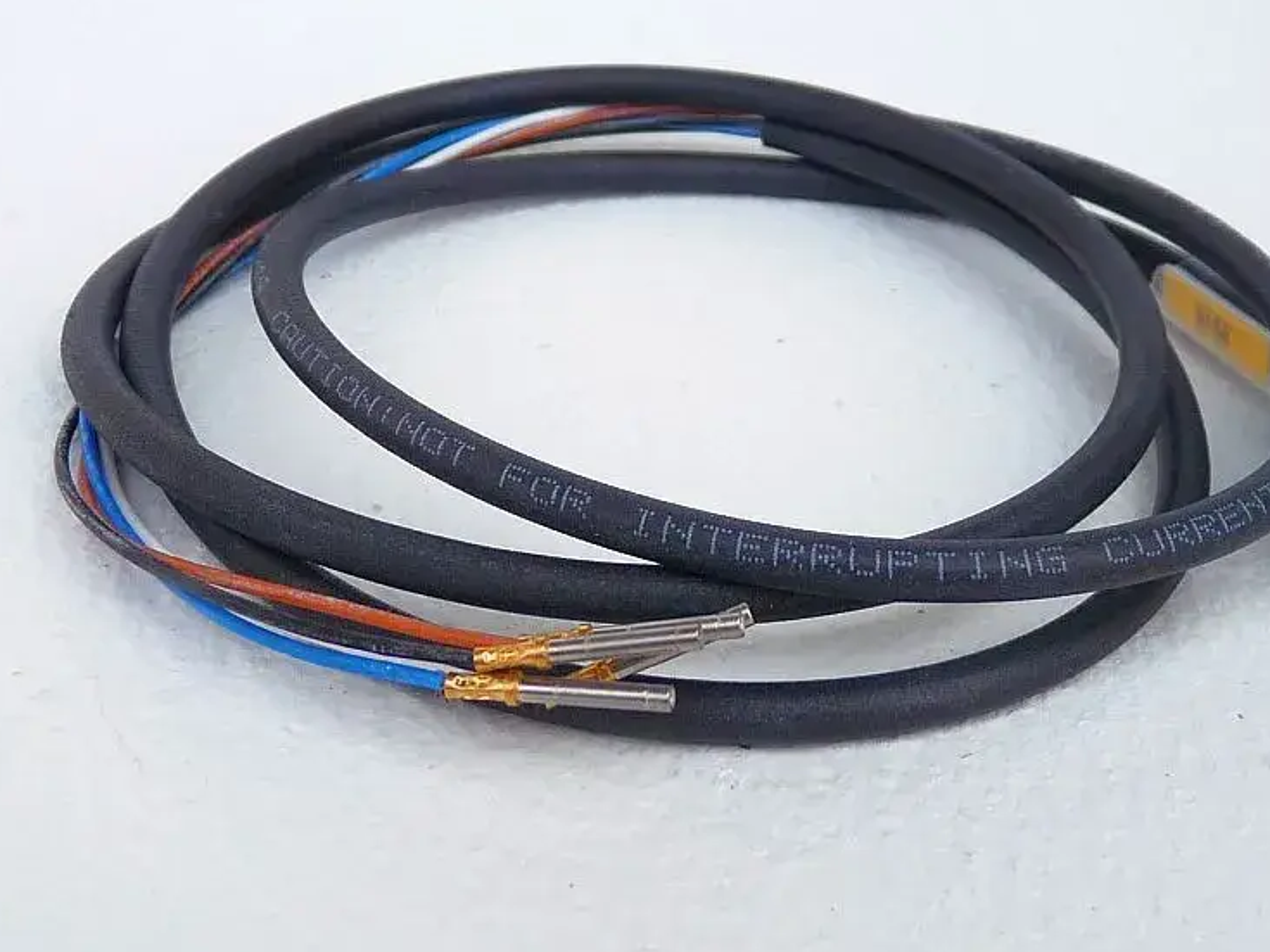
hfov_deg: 35.4
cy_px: 406
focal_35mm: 54
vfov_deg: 27.0
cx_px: 755
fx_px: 1981
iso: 100
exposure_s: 1/100
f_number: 2.8
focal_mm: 4.8
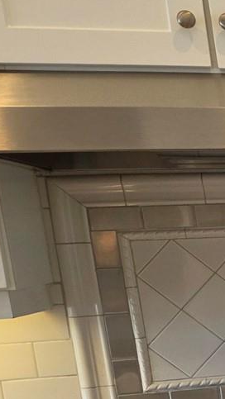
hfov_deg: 11.1
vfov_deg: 24.3
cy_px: 411
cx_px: 613
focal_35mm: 83
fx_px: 880
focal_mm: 5.4
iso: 200
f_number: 1.8
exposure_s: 1/120
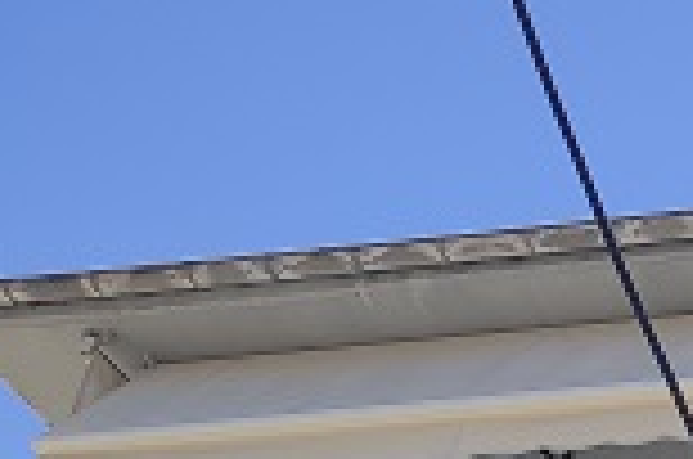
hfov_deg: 12.1
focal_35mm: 130
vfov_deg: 9.7
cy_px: 945
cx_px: 1755
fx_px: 2497
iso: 50
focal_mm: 5.89
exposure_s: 1/561
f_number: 1.89
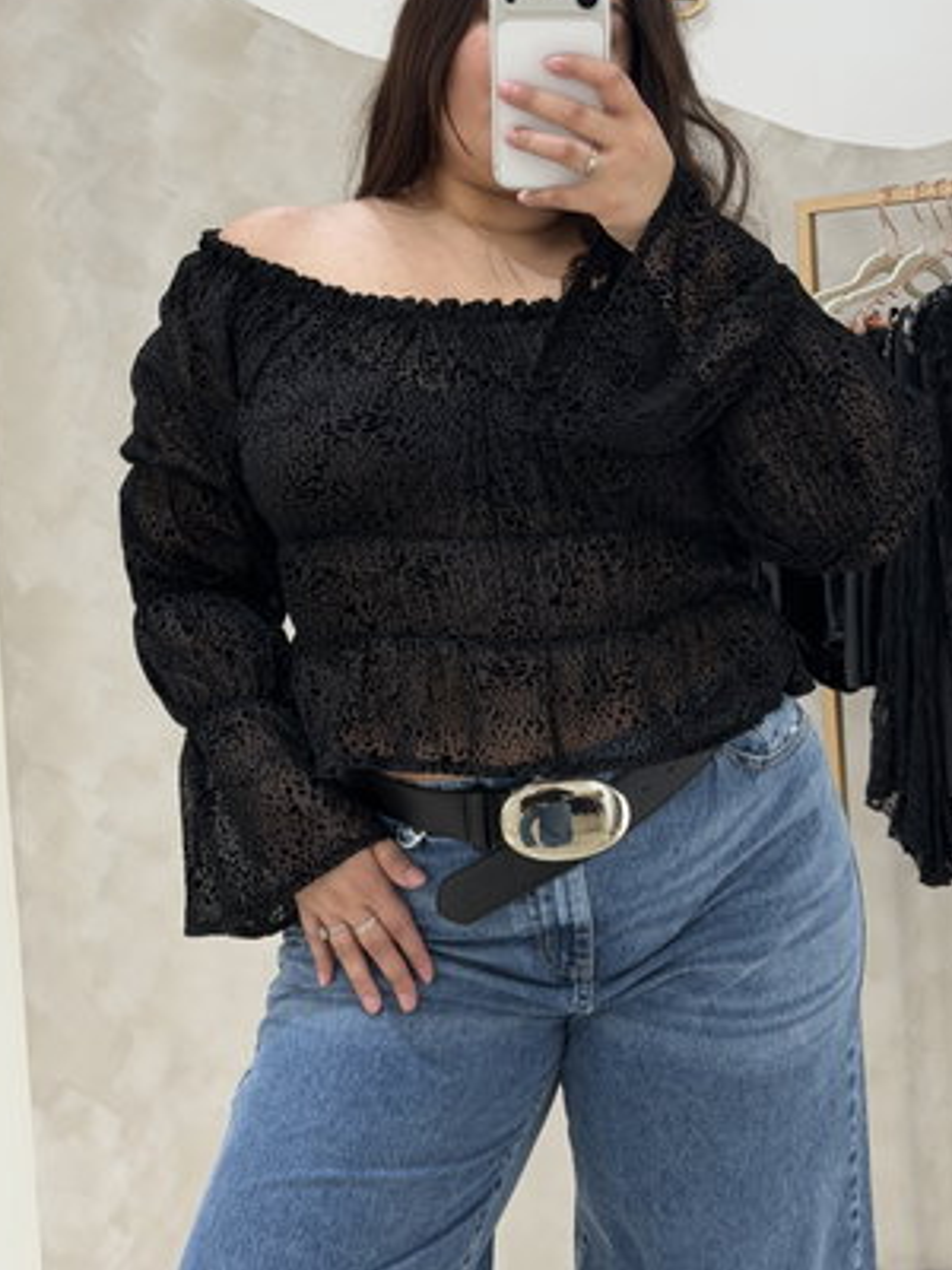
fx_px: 2347
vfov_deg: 30.2
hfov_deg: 22.9
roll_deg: +4.5
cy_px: 494
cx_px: 489
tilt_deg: -21.3
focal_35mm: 64
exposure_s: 1/50
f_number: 1.78
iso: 64
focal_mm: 6.76
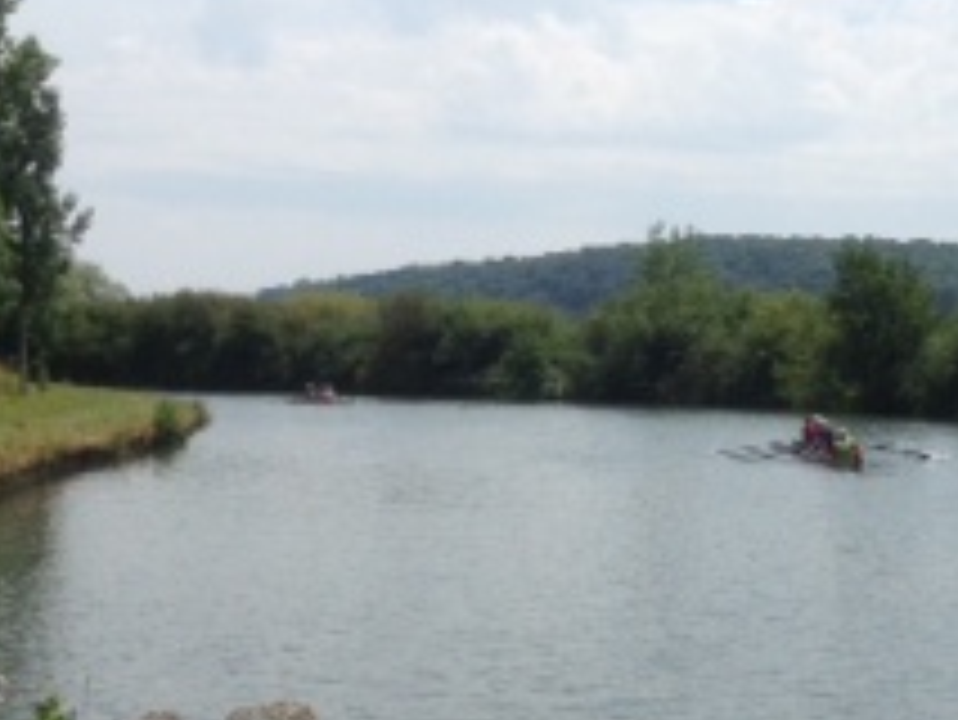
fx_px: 2908
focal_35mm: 105
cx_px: 823
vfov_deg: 14.1
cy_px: 302
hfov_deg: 18.5
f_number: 2.4
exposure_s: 1/2907
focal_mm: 4.28
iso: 50
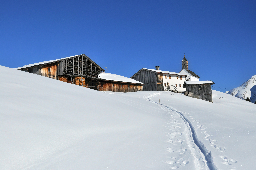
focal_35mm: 39
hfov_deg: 49.6
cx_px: 128
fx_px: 277
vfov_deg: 34.1
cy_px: 85
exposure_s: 1/4000
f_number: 8
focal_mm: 26
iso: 200
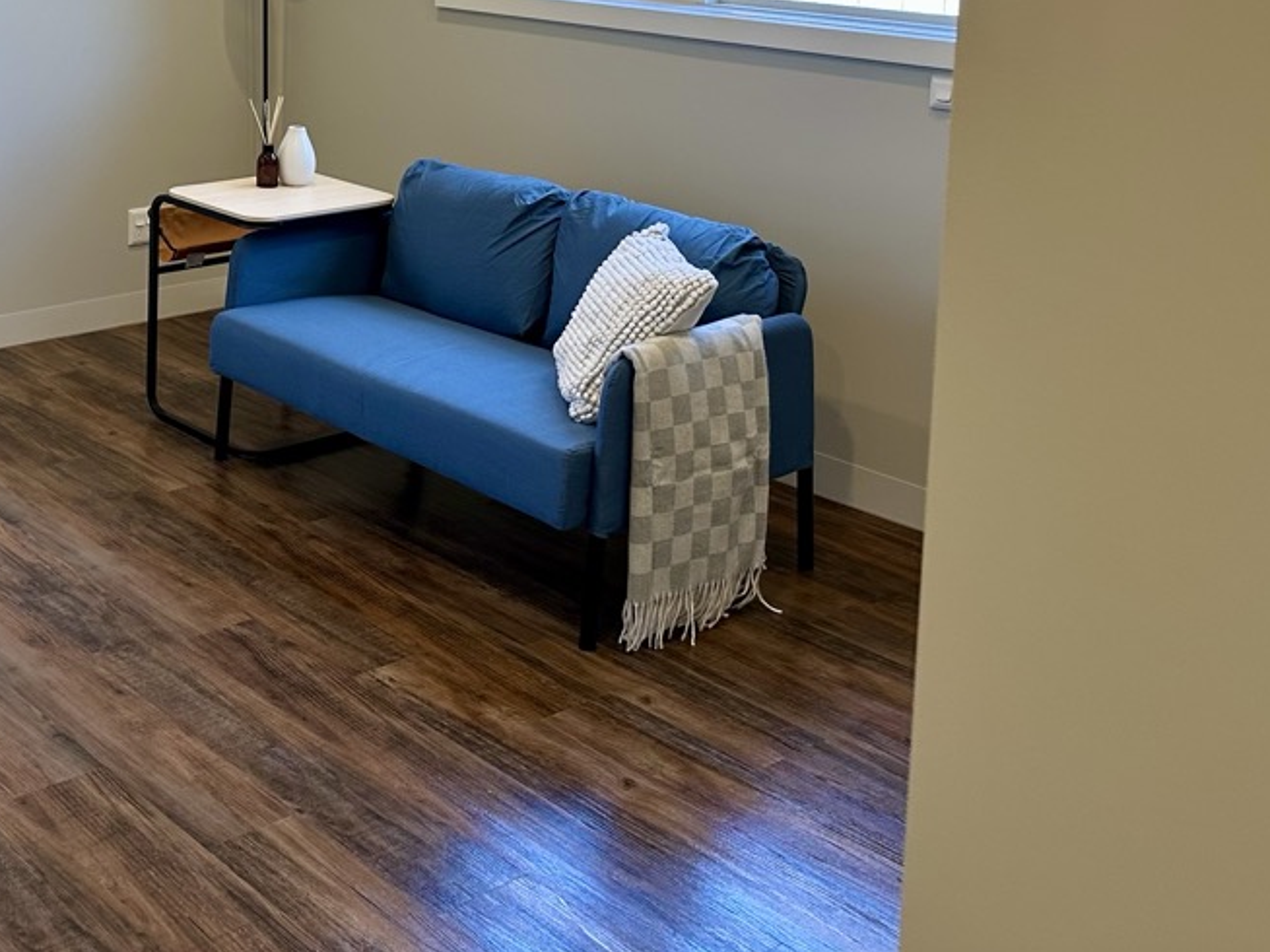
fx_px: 1724
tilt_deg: -5.7
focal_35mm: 47
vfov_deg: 29.1
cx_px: 130
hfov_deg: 37.8
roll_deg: -1.3
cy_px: 23
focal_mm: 6.86
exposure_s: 1/100
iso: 125
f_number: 1.78
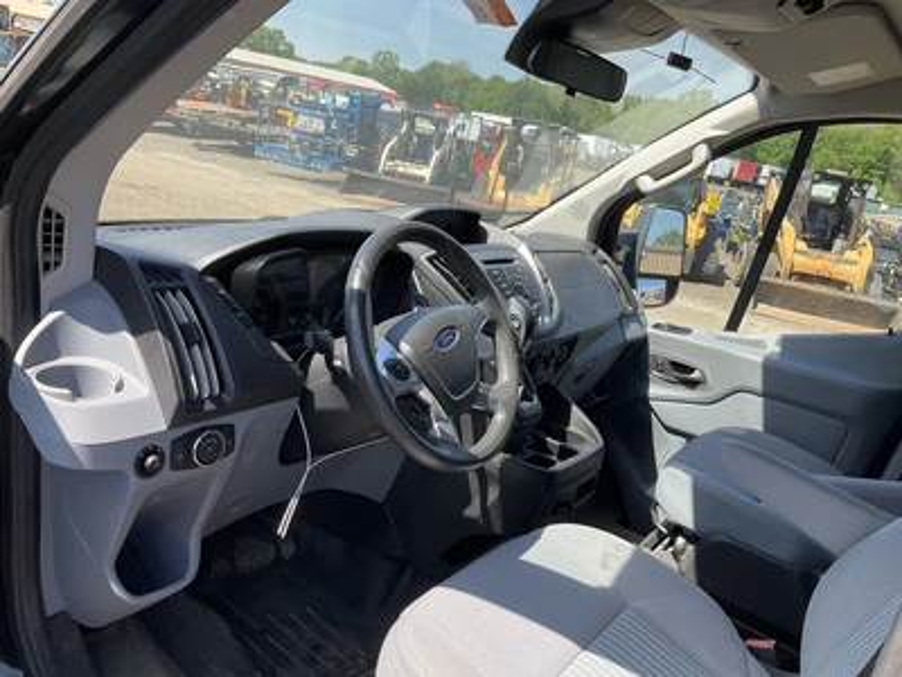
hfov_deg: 61.7
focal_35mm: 29
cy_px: 338
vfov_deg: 48.2
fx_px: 756
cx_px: 451
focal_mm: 3
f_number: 1.8
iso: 25
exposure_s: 1/473
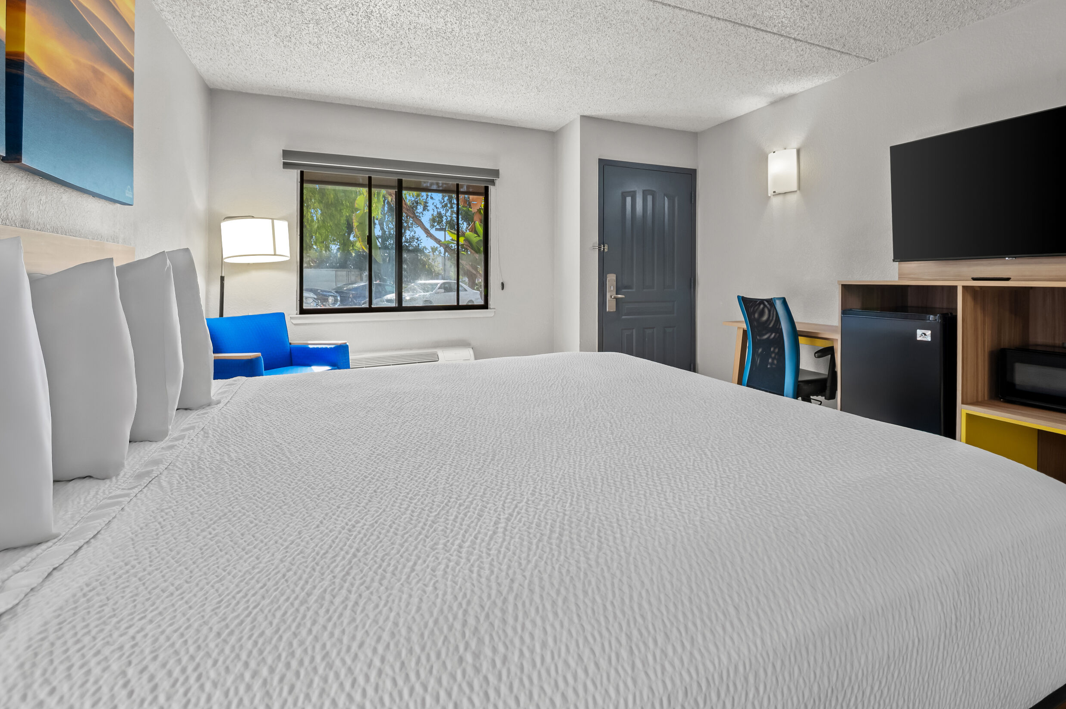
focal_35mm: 17
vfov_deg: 70.2
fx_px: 503
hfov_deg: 93.1
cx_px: 578
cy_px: 319
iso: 250
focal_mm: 14
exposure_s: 1/2.5
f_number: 8
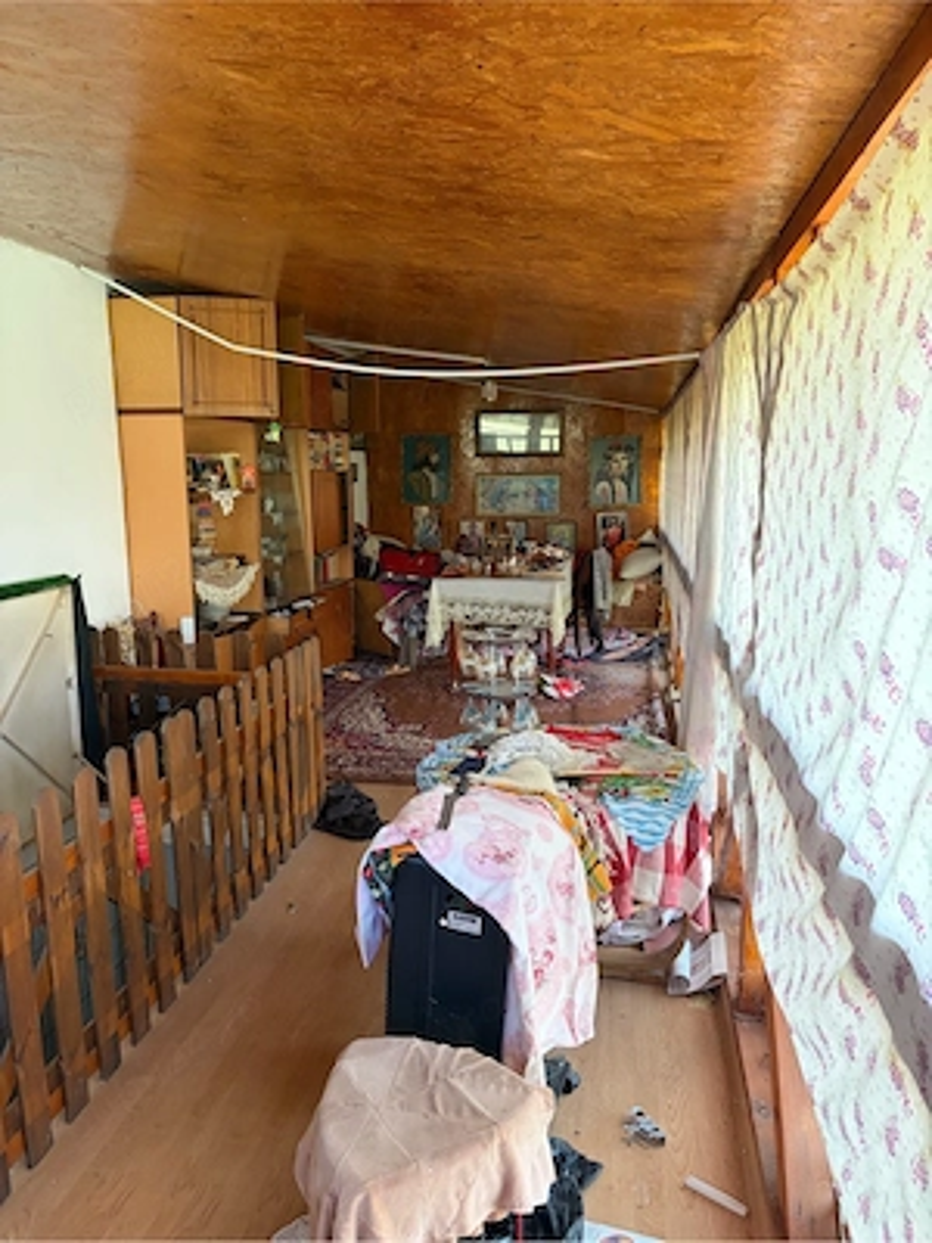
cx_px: 466
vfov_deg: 67.3
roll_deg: +0.9
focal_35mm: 26
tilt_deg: -10.0
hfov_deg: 53.1
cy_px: 622
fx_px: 933
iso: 320
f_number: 1.6
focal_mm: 5.96
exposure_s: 1/60
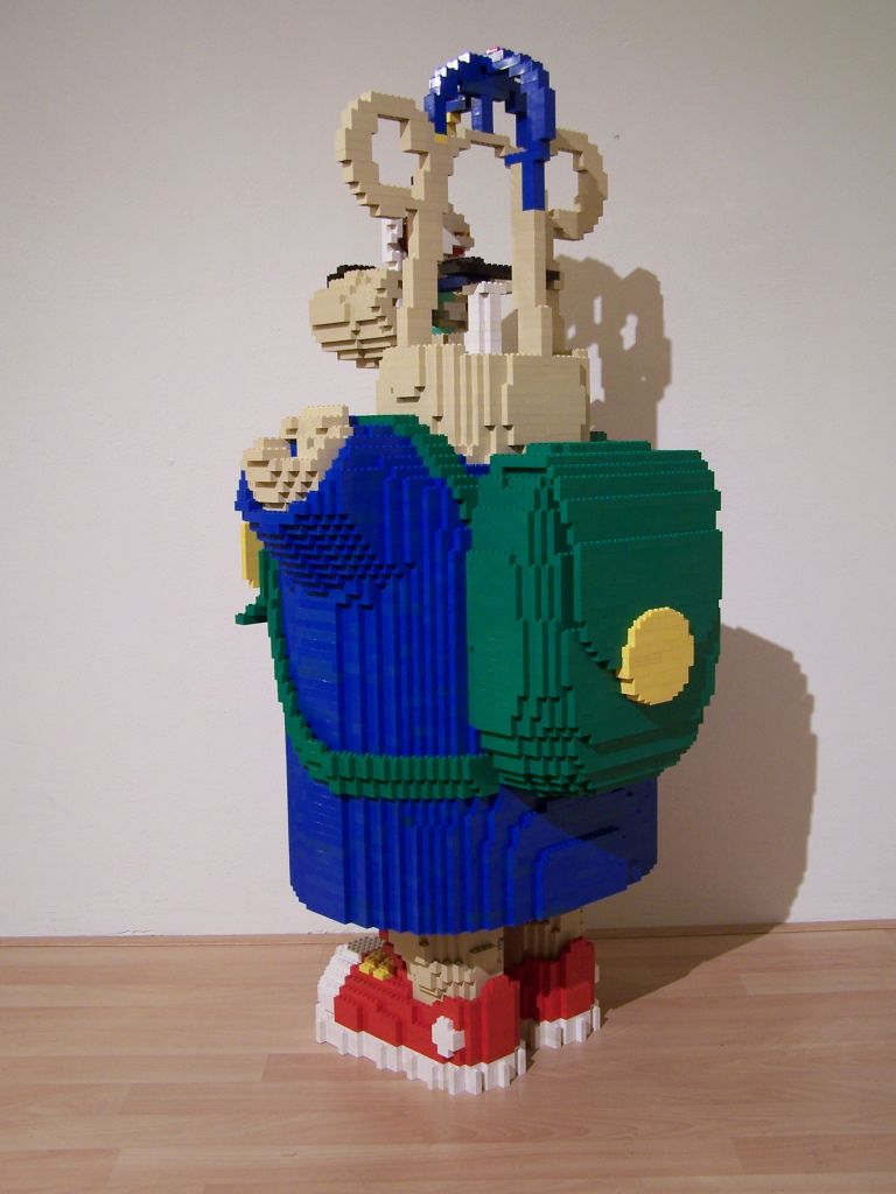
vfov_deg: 49.0
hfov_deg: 37.7
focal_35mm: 38
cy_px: 597
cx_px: 448
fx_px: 1311
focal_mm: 6.3
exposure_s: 1/2
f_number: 2.8
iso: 80
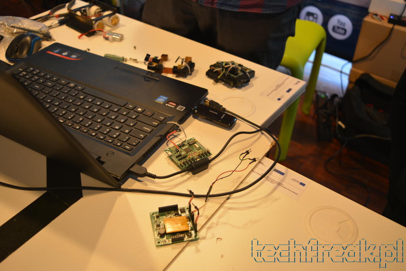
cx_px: 203
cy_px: 136
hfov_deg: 51.3
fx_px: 423
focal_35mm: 38
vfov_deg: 35.5
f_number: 4
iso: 800
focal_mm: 25
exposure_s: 1/30
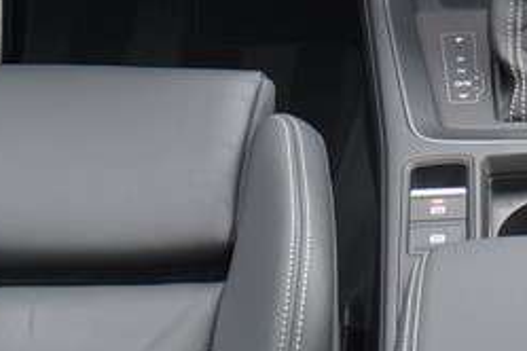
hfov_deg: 18.0
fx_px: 1625
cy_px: -140
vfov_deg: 11.9
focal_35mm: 111
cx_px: 510
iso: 400
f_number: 4.5
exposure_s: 1/80
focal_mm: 18
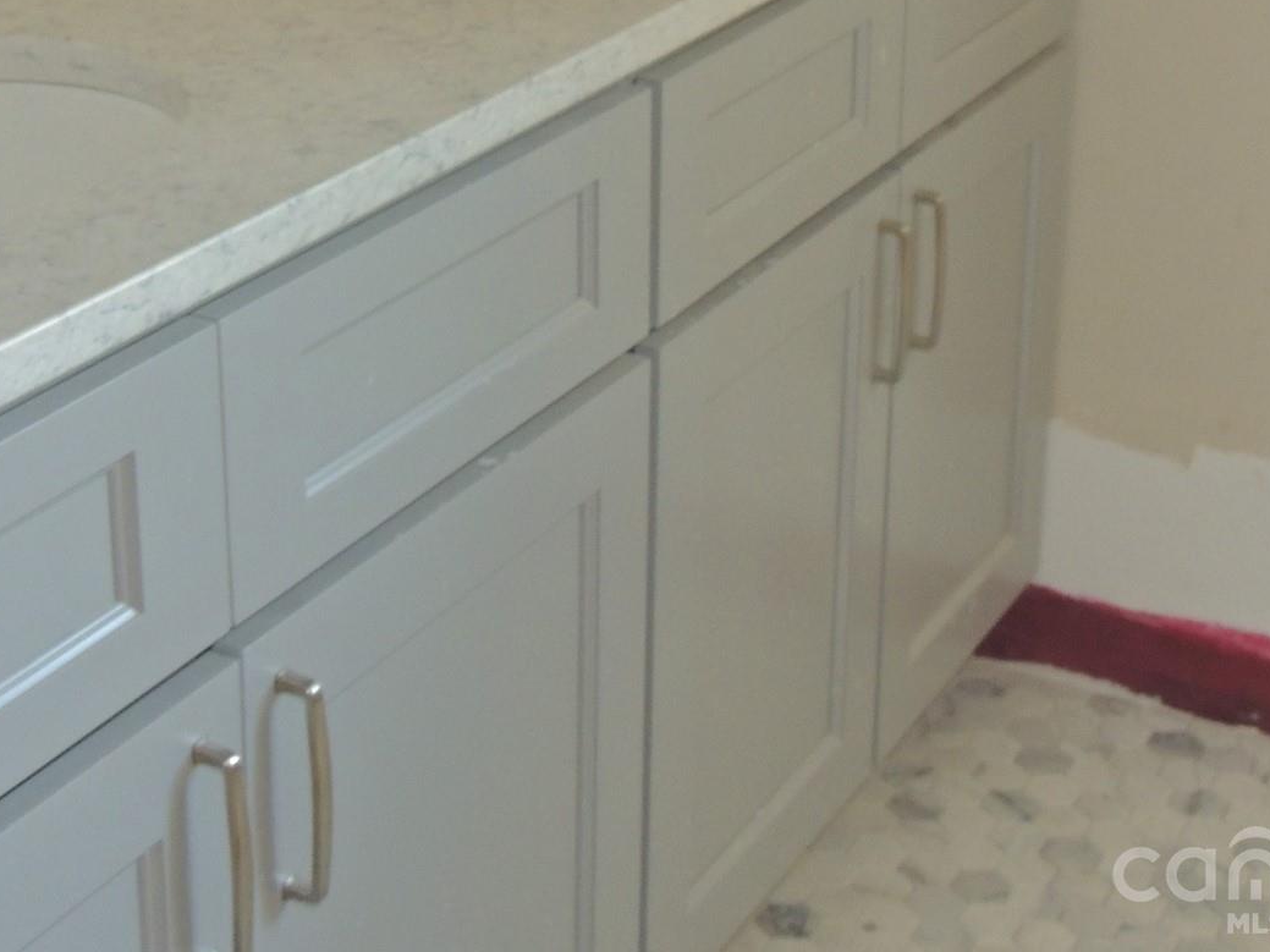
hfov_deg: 28.1
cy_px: 43
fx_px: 2531
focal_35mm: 69
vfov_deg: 20.7
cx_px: 552
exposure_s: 1/40
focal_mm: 6.2
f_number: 3.3
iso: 400
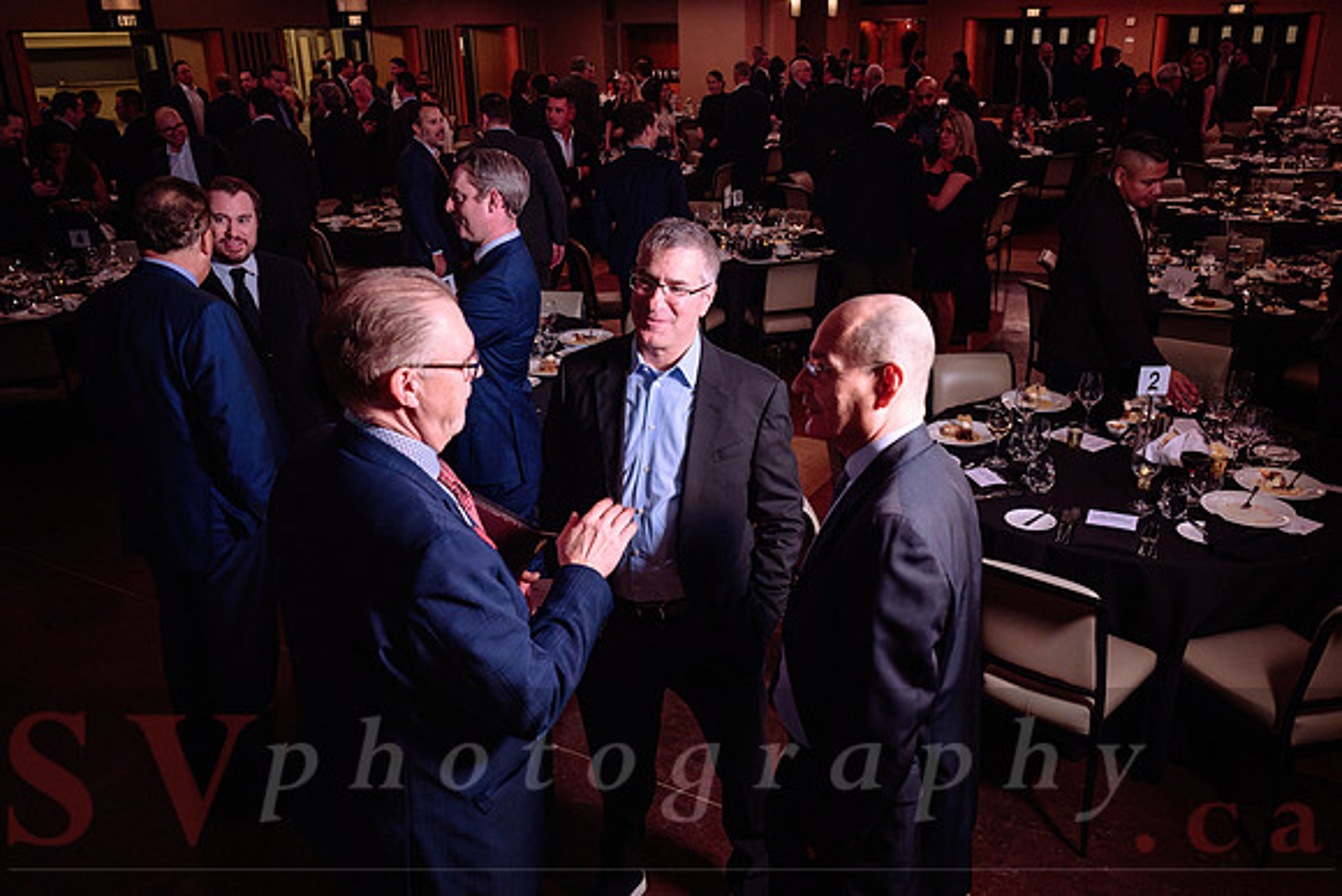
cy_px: 446
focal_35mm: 30
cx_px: 706
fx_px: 1120
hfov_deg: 61.8
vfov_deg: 43.6
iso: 1250
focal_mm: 27.5
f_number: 4
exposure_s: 1/60
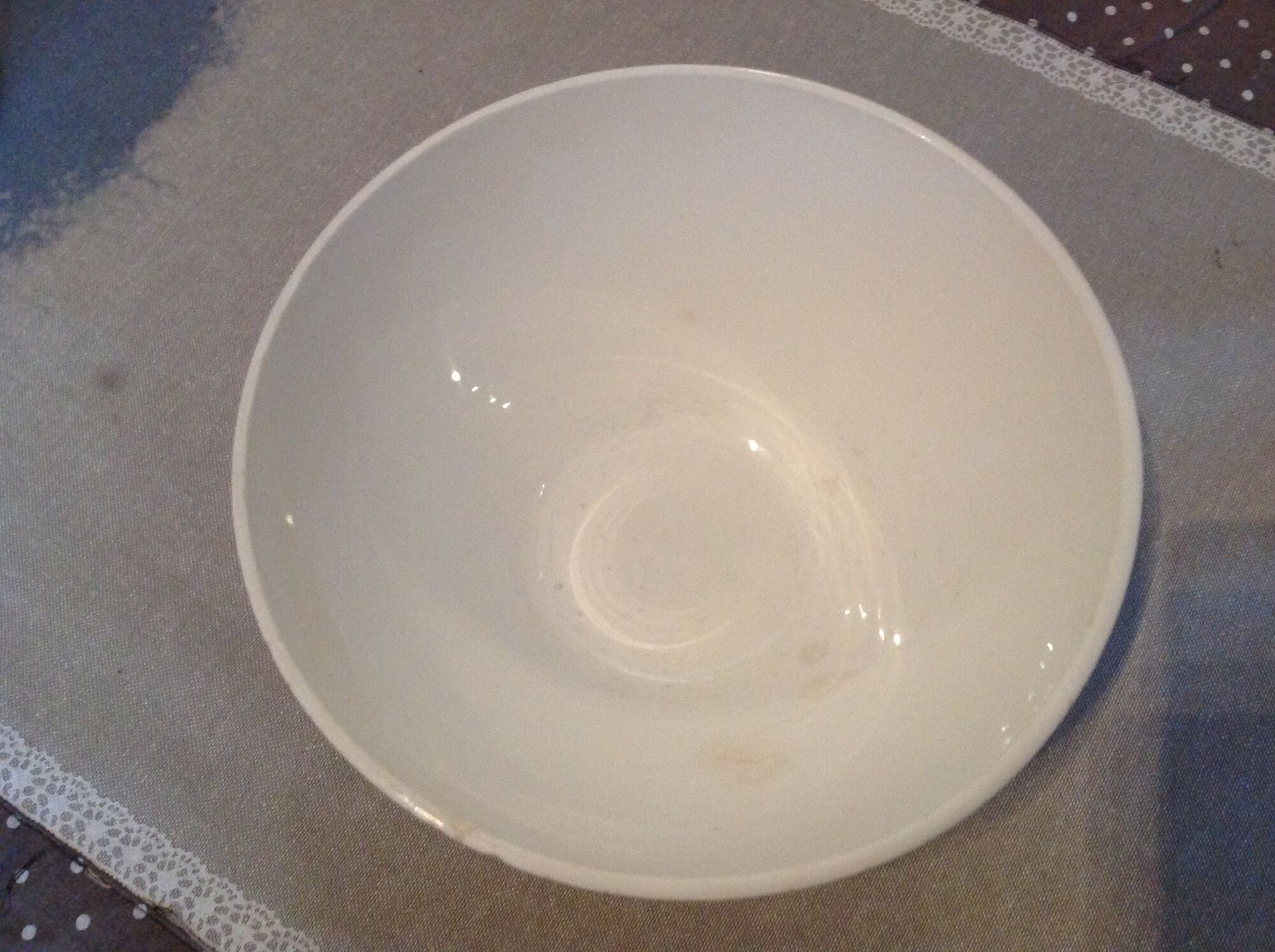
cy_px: 476
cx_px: 638
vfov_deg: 40.6
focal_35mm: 35
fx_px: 1287
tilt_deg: -68.2
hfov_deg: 52.7
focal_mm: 4.28
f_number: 2.4
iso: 320
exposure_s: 1/17
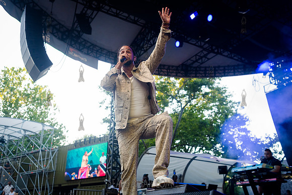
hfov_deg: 54.4
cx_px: 146
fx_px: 284
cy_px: 98
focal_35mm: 35
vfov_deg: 37.9
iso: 1000
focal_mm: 35
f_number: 3.5
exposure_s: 1/640
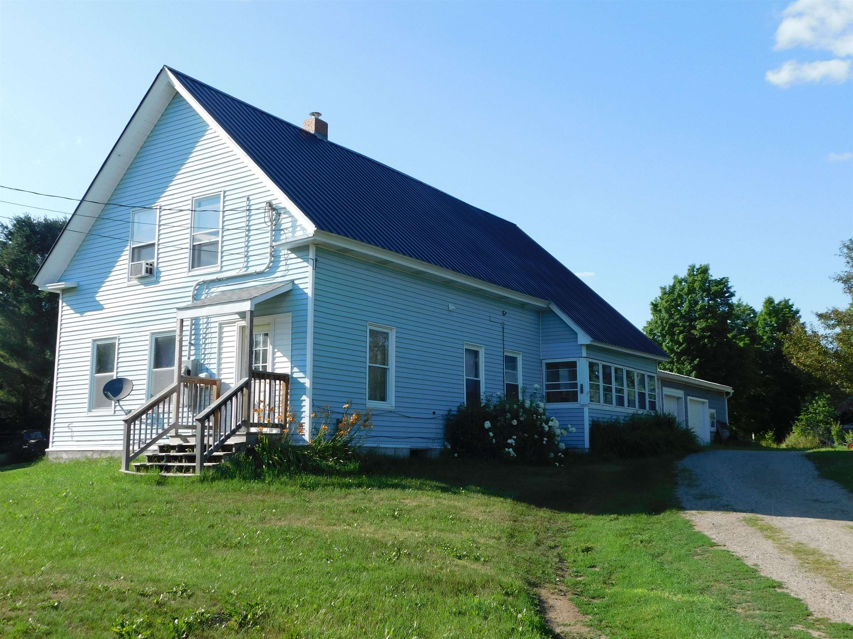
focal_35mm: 36
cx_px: 426
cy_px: 320
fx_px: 887
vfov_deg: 39.7
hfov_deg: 51.4
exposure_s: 1/800
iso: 125
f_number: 3.5
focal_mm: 6.3
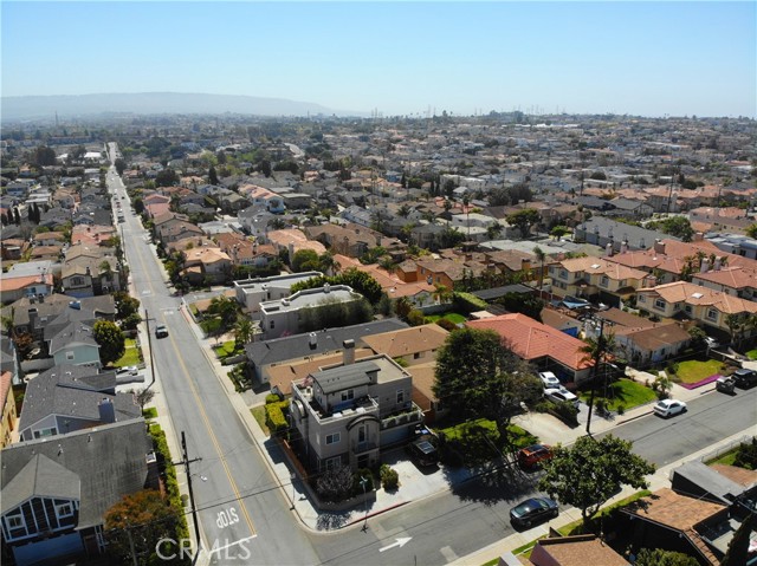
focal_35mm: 24
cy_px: 283
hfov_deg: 71.6
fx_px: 524
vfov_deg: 56.8
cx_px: 378
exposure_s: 1/1244
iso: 102
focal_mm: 4.5
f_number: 2.8
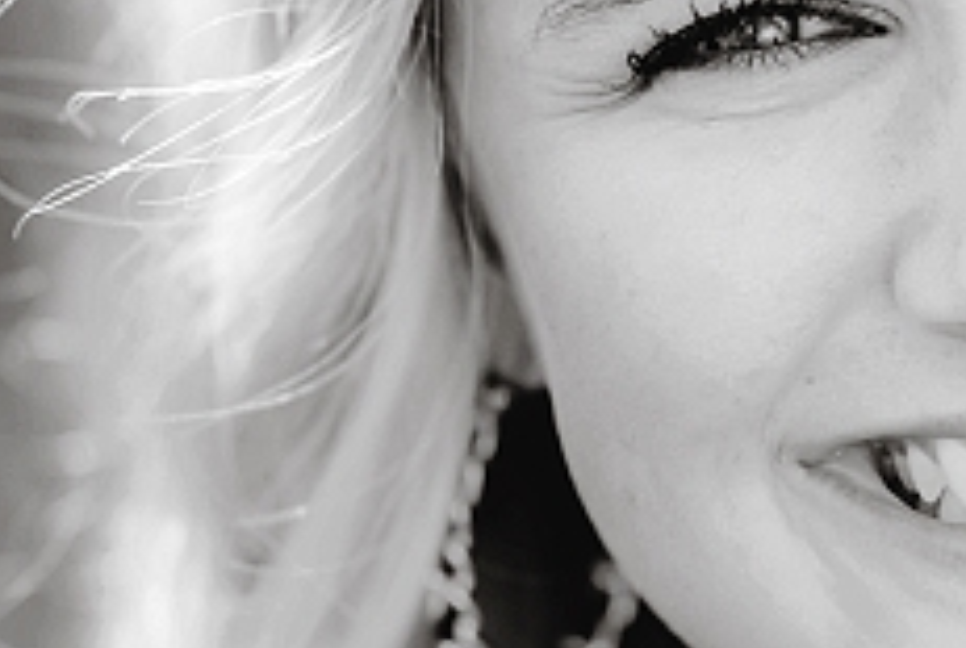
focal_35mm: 282
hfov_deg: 7.3
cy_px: 82
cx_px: 761
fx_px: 7582
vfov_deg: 4.9
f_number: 2
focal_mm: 85
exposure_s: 1/800
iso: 200
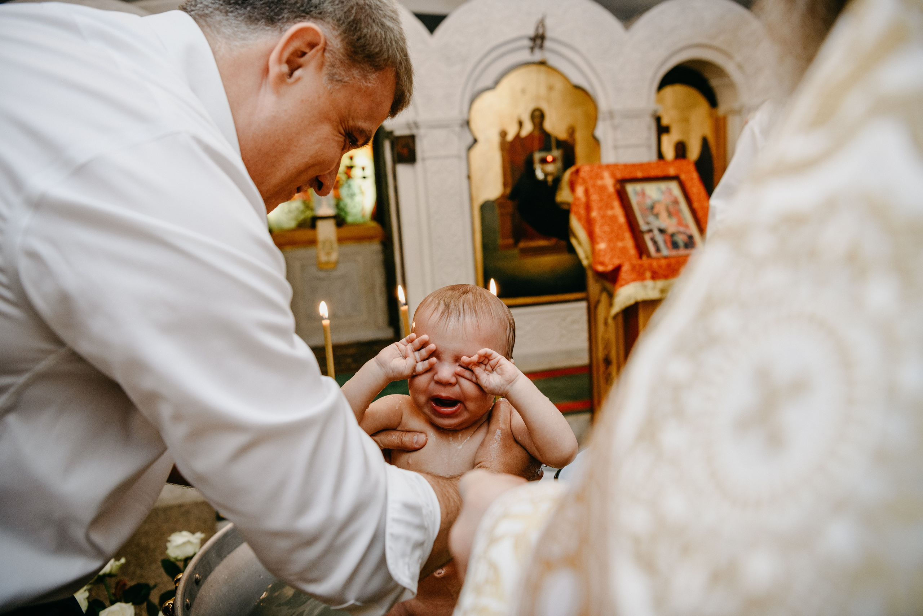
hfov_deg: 61.9
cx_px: 462
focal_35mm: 30
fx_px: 769
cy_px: 308
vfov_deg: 43.6
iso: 640
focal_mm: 30
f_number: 3.5
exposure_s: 1/160
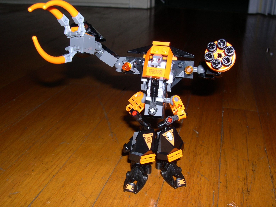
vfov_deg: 36.8
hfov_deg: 47.9
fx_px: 311
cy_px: 102
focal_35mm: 39
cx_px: 139
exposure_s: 1/60
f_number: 7.6
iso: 100
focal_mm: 8
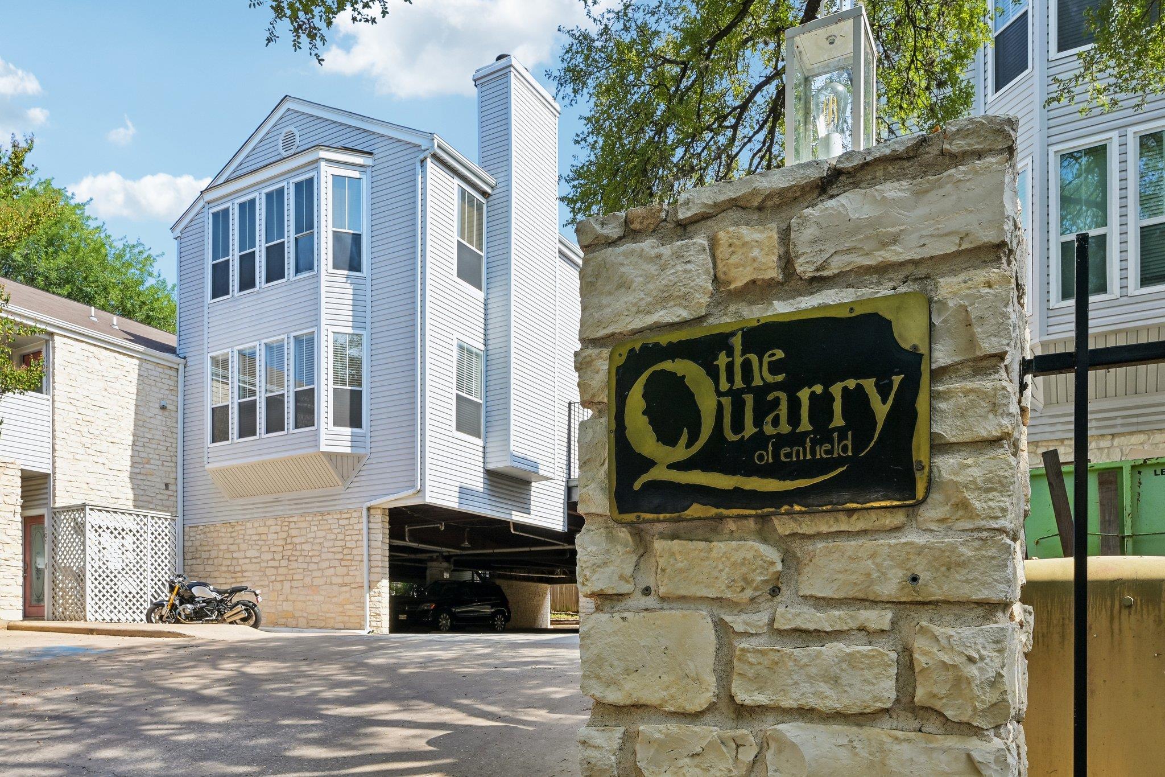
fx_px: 809
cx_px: 582
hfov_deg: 71.5
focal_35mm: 25
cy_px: 388
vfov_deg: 51.3
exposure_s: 1/60
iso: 100
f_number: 11
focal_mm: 17
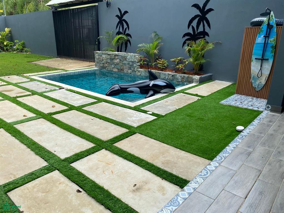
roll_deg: -1.1
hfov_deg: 67.3
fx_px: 213
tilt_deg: -18.1
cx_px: 142
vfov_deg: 53.1
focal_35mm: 26
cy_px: 106
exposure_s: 1/1206
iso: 32
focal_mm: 4.25
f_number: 1.8
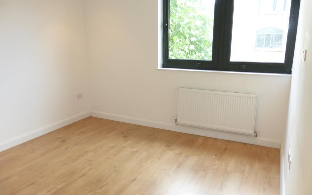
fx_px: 230
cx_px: 153
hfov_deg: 68.4
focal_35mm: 27
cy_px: 99
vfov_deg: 46.0
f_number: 3.3
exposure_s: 1/60
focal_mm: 4.3
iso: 250
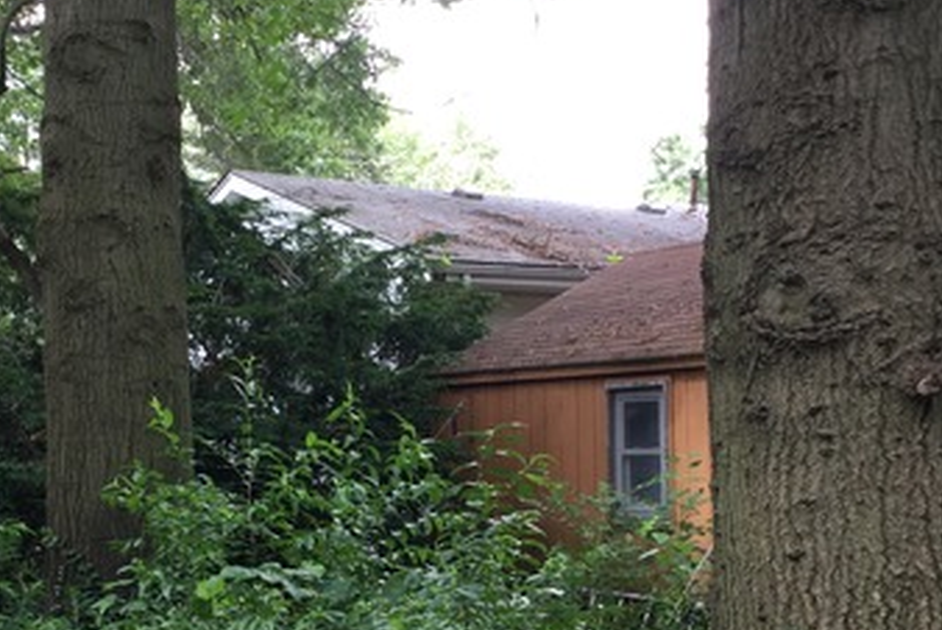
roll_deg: +0.9
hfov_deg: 32.8
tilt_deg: -0.2
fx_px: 1597
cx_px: 412
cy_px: 491
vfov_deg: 22.1
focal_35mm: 61
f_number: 2.4
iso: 32
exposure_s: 1/60
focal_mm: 3.3
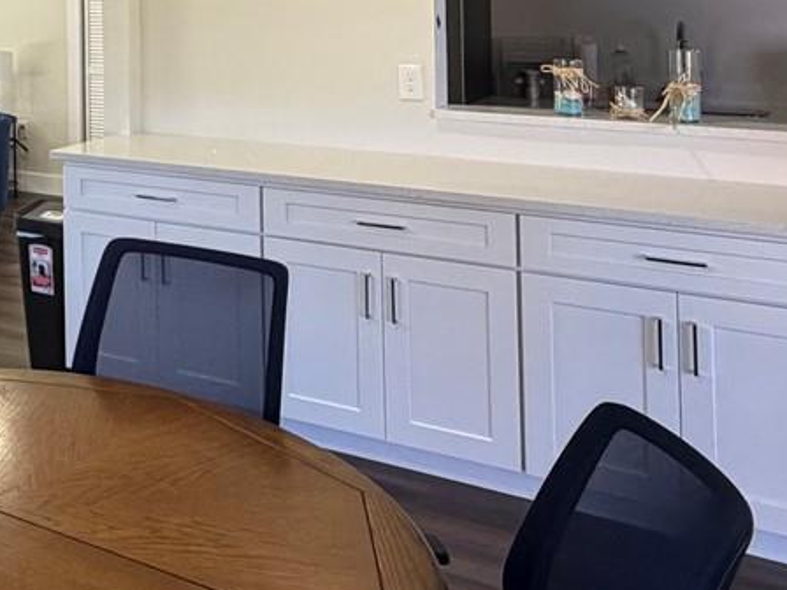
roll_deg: +1.3
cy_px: -46
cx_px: -65
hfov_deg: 33.6
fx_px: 1137
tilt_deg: +1.3
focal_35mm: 50
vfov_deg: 26.9
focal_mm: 2.22
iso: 200
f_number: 2.2
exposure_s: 1/120
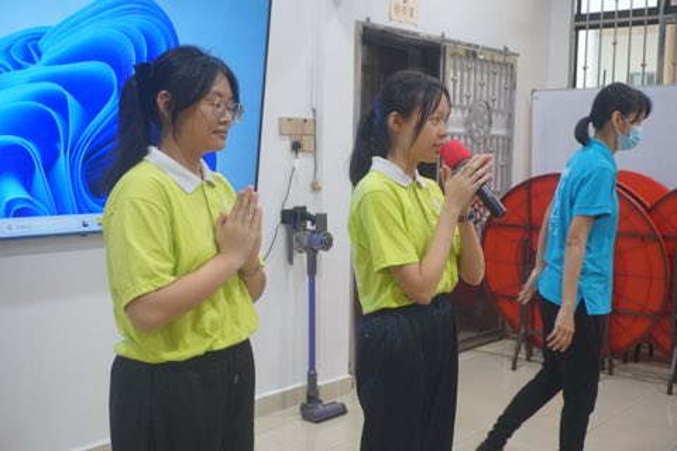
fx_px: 818
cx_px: 338
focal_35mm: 44
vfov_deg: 30.8
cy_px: 226
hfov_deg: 45.0
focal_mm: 29
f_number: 4.5
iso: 3200
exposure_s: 1/125
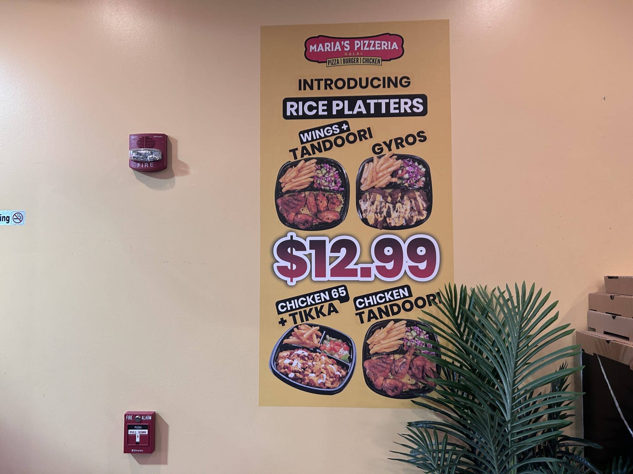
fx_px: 475
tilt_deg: +1.7
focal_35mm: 26
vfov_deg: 53.1
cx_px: 316
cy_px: 237
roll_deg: +1.1
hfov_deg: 67.3
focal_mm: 5.7
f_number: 1.5
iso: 100
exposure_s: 1/120
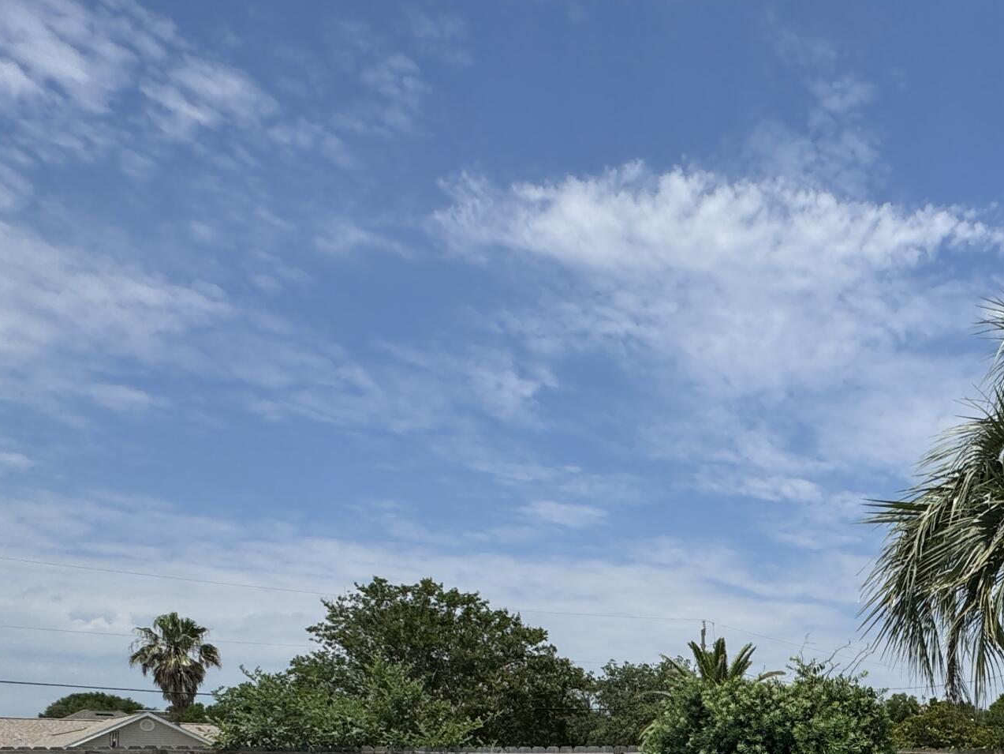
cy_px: 856
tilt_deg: -5.5
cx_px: 838
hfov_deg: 51.0
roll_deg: -0.4
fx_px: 957
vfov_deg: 35.7
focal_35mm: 33
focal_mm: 2.22
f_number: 2.2
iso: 40
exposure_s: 1/4630
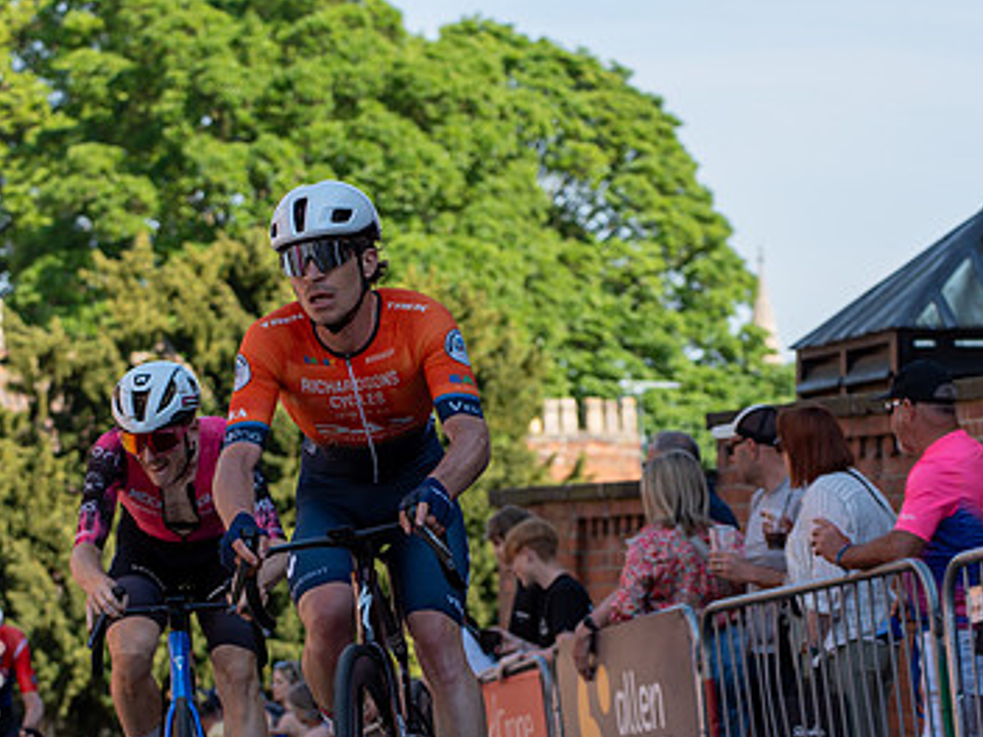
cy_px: 651
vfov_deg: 9.8
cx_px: 388
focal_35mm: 150
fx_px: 4260
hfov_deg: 13.2
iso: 100
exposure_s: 1/1000
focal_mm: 75
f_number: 3.5
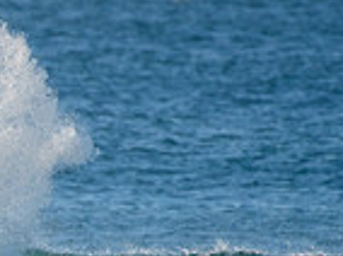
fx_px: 21011
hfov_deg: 0.9
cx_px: -128
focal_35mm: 2124
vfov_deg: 0.7
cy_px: 303
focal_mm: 500
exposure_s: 1/2000
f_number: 5.6
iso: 450
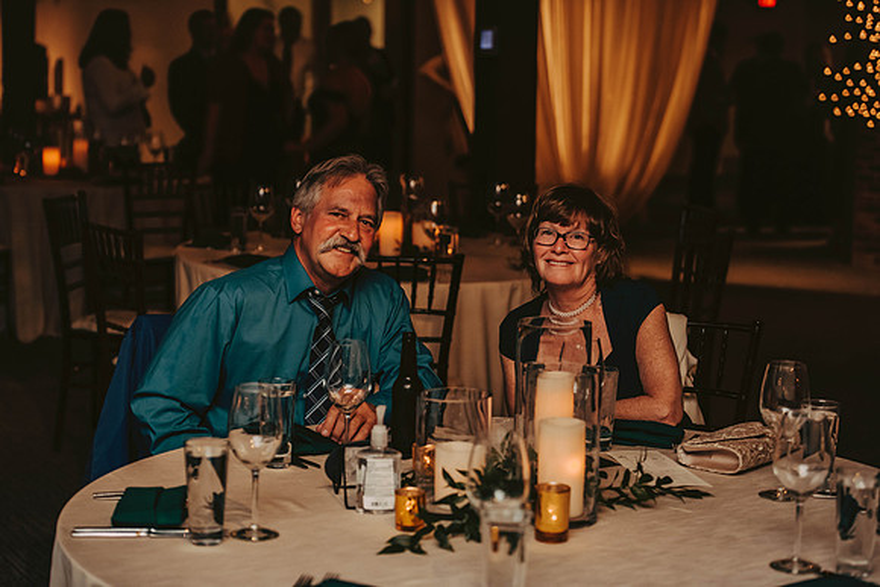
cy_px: 294
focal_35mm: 70
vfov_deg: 19.5
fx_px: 1711
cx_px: 440
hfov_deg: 28.8
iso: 2500
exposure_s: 1/200
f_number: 3.2
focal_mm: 70
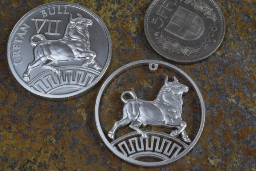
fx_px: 480
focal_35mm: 68
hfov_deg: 29.9
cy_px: 86
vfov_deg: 20.2
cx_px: 128
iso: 500
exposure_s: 1/10
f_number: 32
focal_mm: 45
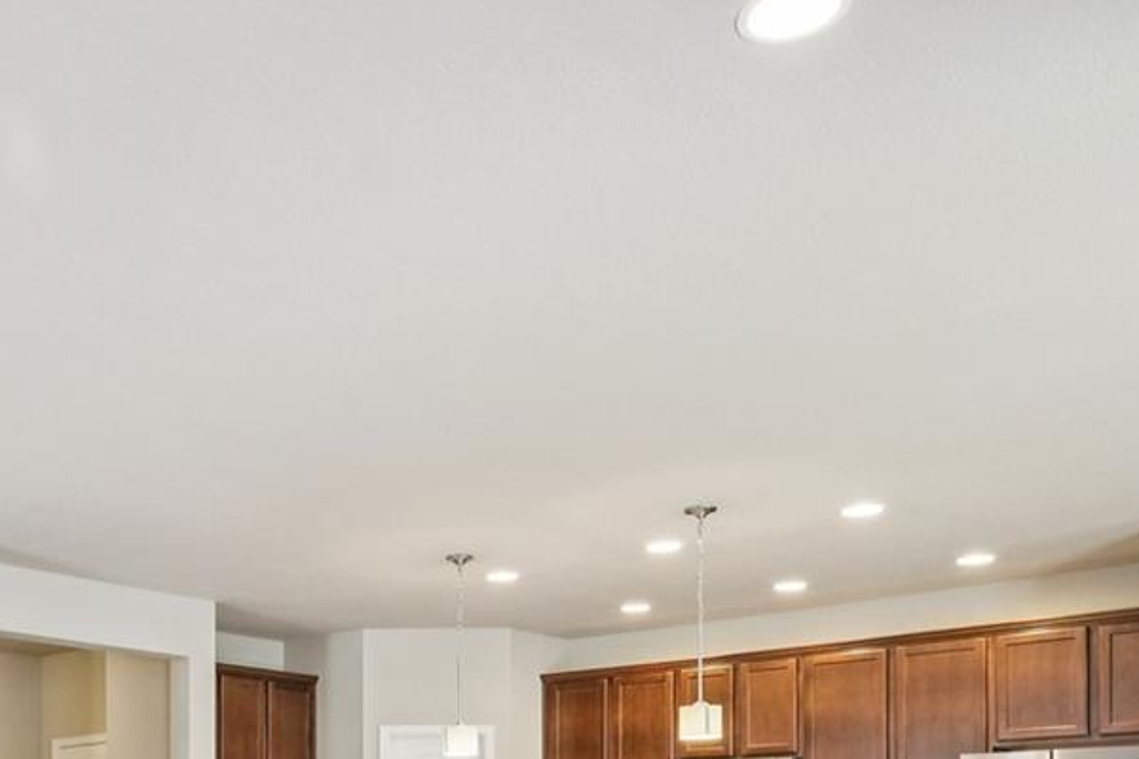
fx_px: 1265
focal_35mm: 40
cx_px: 226
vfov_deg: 28.6
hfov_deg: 45.9
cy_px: 932
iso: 800
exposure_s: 1/4
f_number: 8
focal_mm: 10
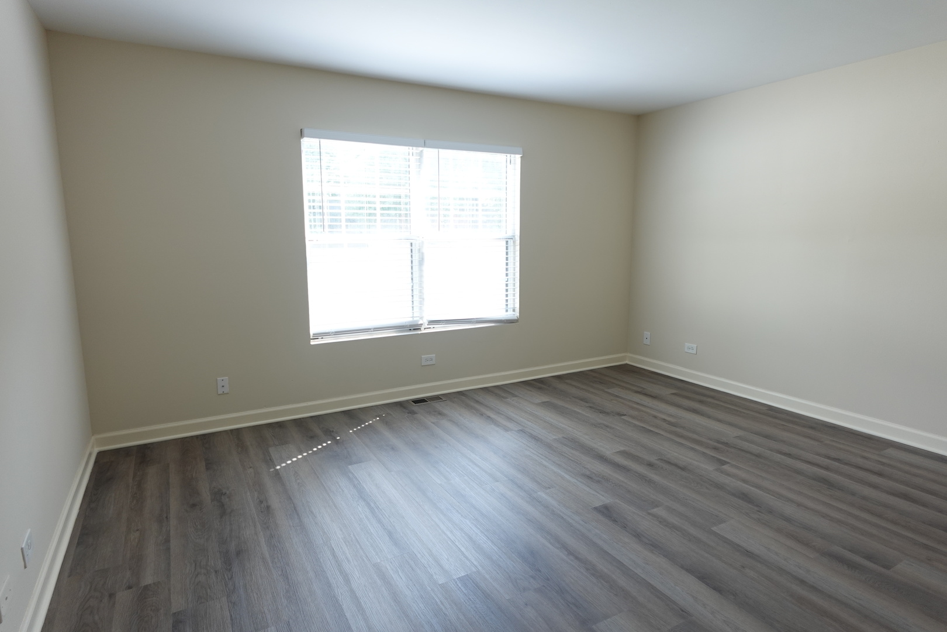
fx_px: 526
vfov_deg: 61.9
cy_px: 316
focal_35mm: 20
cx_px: 474
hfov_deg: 84.0
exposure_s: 1/100
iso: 125
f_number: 2
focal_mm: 7.6
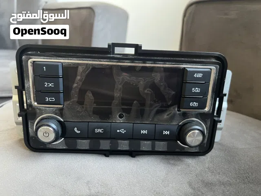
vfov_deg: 53.1
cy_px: 98
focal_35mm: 26
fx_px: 196
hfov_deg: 67.3
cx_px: 130
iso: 500
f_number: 1.5
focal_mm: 5.7
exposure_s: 1/40
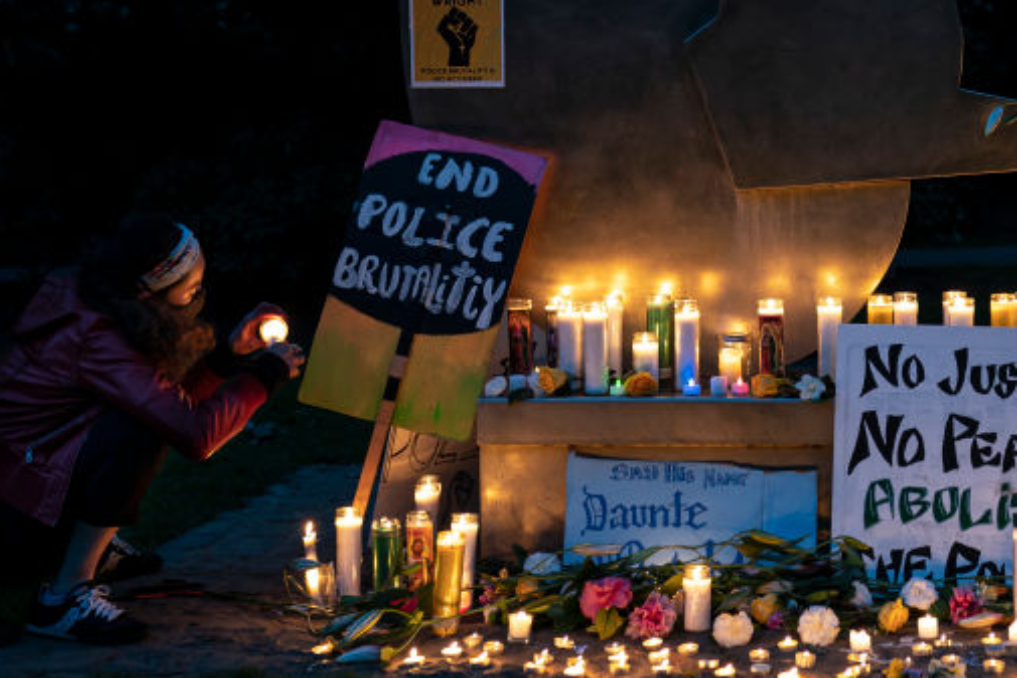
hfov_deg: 27.9
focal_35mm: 71
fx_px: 2006
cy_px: 104
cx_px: 812
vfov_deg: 19.0
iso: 400
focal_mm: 35
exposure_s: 1/25
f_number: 2.5
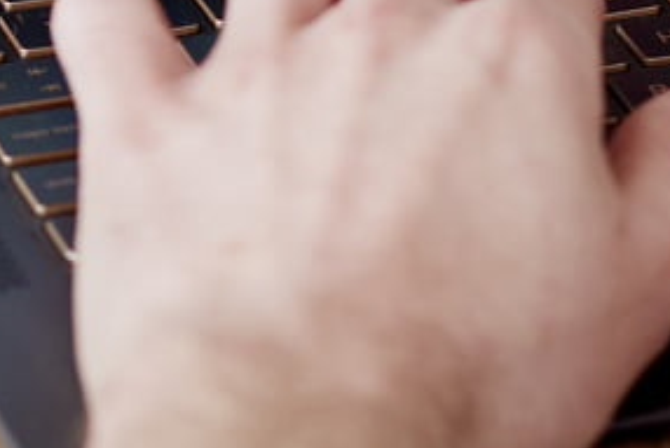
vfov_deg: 3.9
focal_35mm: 350
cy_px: 269
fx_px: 6517
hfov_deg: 5.9
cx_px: 686
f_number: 2.2
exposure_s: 1/125
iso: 160
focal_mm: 50
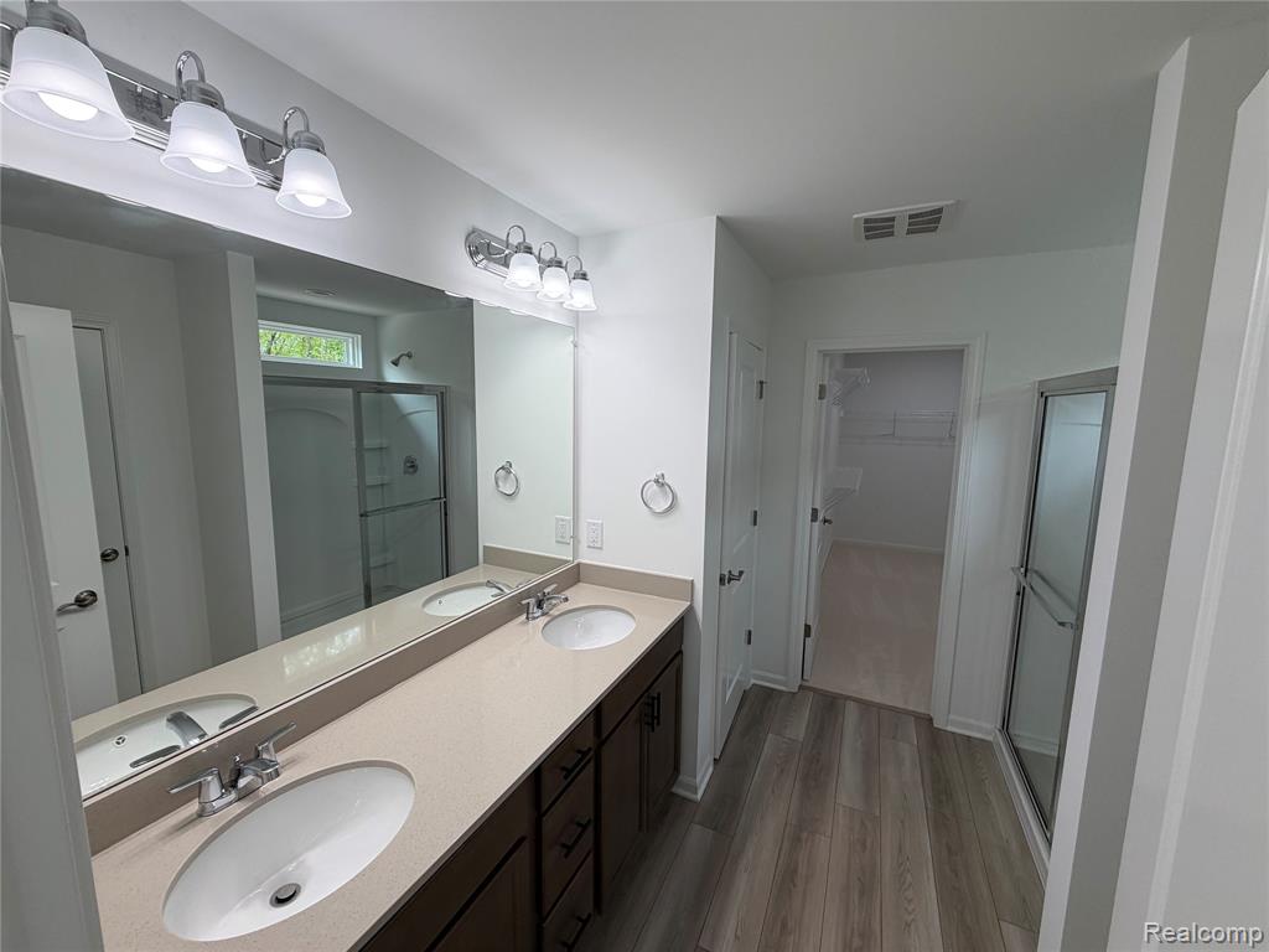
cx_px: 634
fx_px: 513
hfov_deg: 102.1
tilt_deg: -6.4
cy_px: 476
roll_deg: +0.1
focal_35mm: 14
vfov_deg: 85.7
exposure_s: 1/120
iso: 50
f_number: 2.2
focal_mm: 2.22
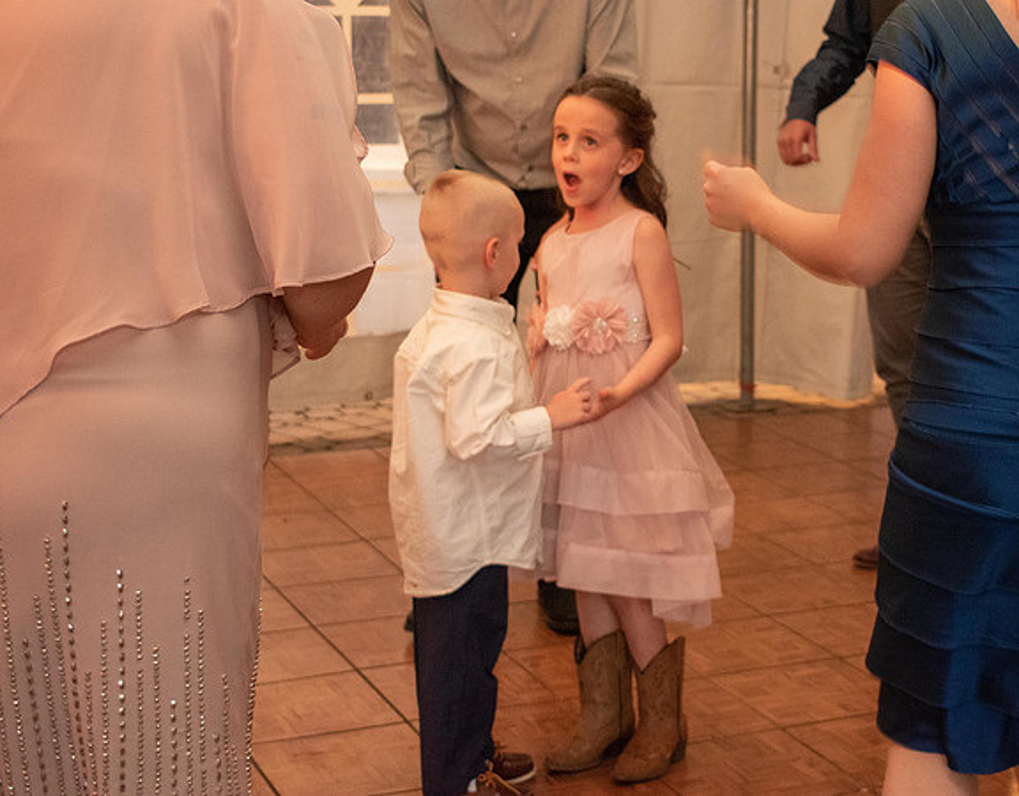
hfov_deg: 29.4
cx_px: 662
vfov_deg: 23.3
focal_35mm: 65
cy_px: 354
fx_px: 1932
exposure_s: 1/60
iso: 4000
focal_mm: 35
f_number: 4.5
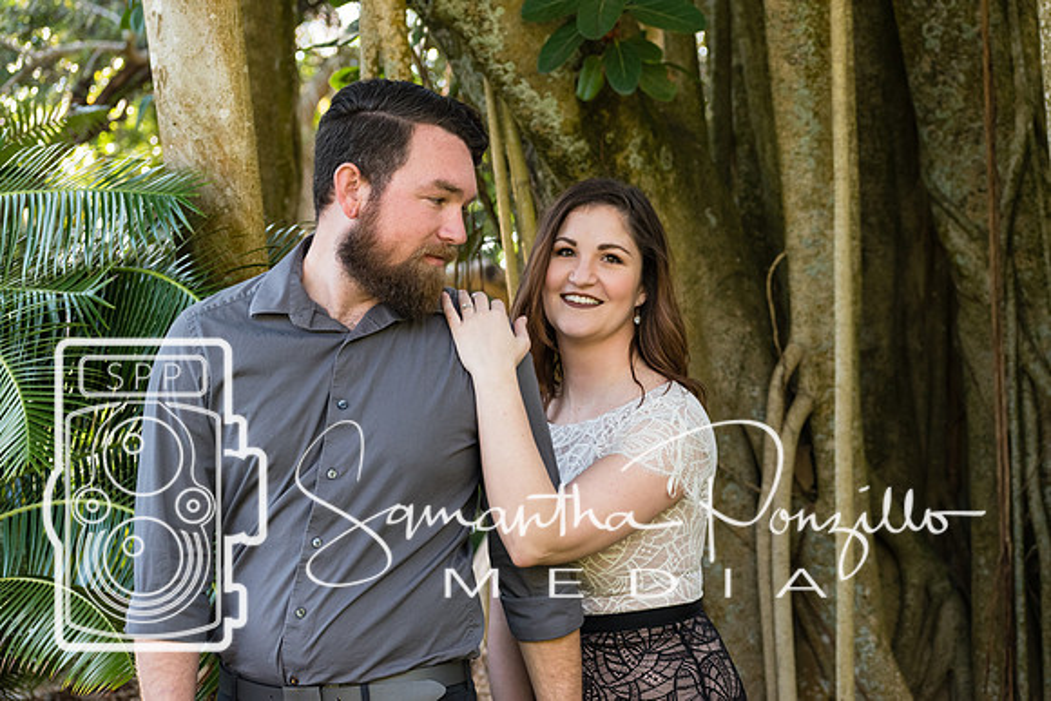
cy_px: 351
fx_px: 3179
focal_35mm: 109
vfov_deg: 12.6
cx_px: 536
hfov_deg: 18.8
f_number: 4.5
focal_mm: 70
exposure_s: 1/250
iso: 720
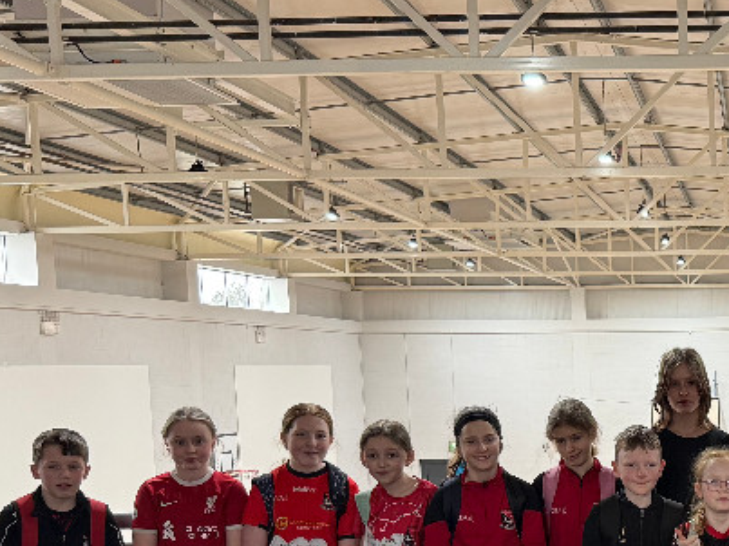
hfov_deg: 29.1
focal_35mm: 61
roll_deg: +1.1
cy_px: 503
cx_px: 774
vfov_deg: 23.3
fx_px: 1284
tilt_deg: -6.5
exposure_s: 1/100
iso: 160
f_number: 1.78
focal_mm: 6.76
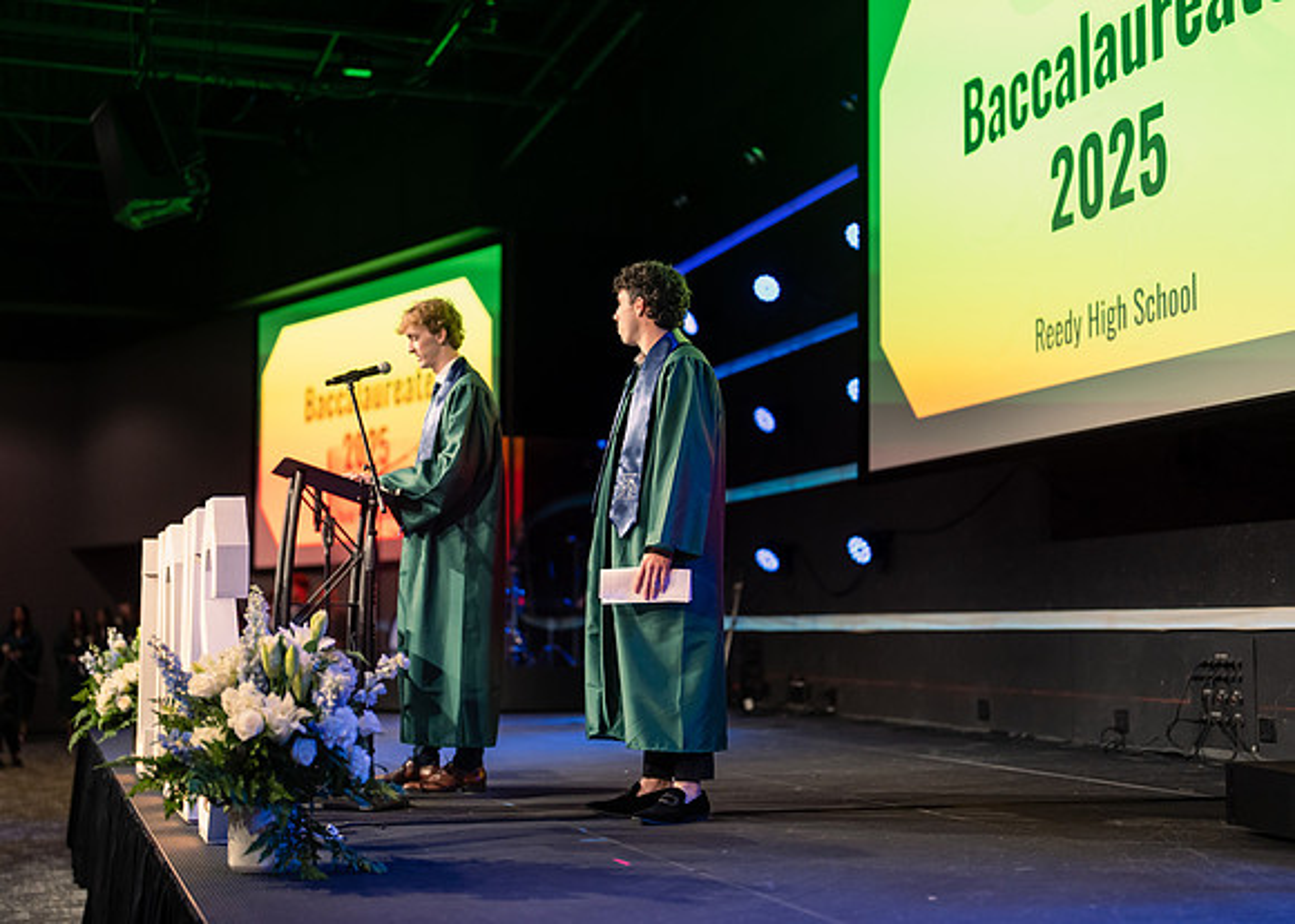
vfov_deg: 26.6
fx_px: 1952
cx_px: 648
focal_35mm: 53
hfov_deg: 36.7
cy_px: 462
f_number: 1.2
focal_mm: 50
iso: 1000
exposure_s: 1/500
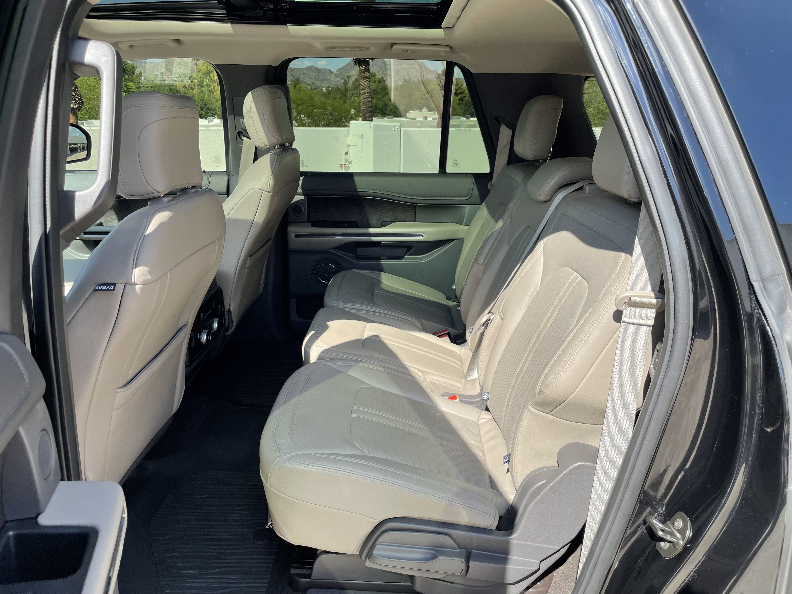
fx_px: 595
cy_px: 297
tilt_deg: -17.2
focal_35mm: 26
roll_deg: -0.5
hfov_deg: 67.3
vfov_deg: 53.1
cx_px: 396
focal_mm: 4.2
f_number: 1.6
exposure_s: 1/836
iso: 32
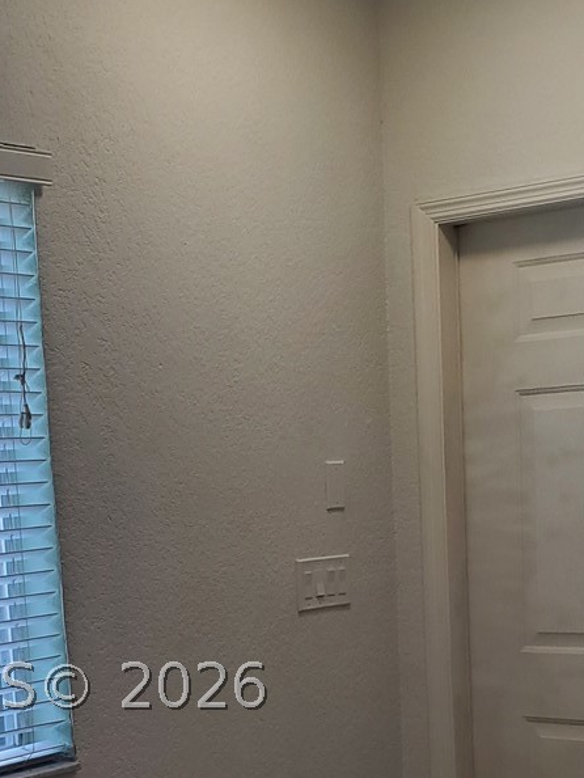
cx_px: 190
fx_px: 1573
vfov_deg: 26.9
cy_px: 686
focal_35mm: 70
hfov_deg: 20.9
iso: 80
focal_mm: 4.3
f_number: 2.4
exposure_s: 1/120
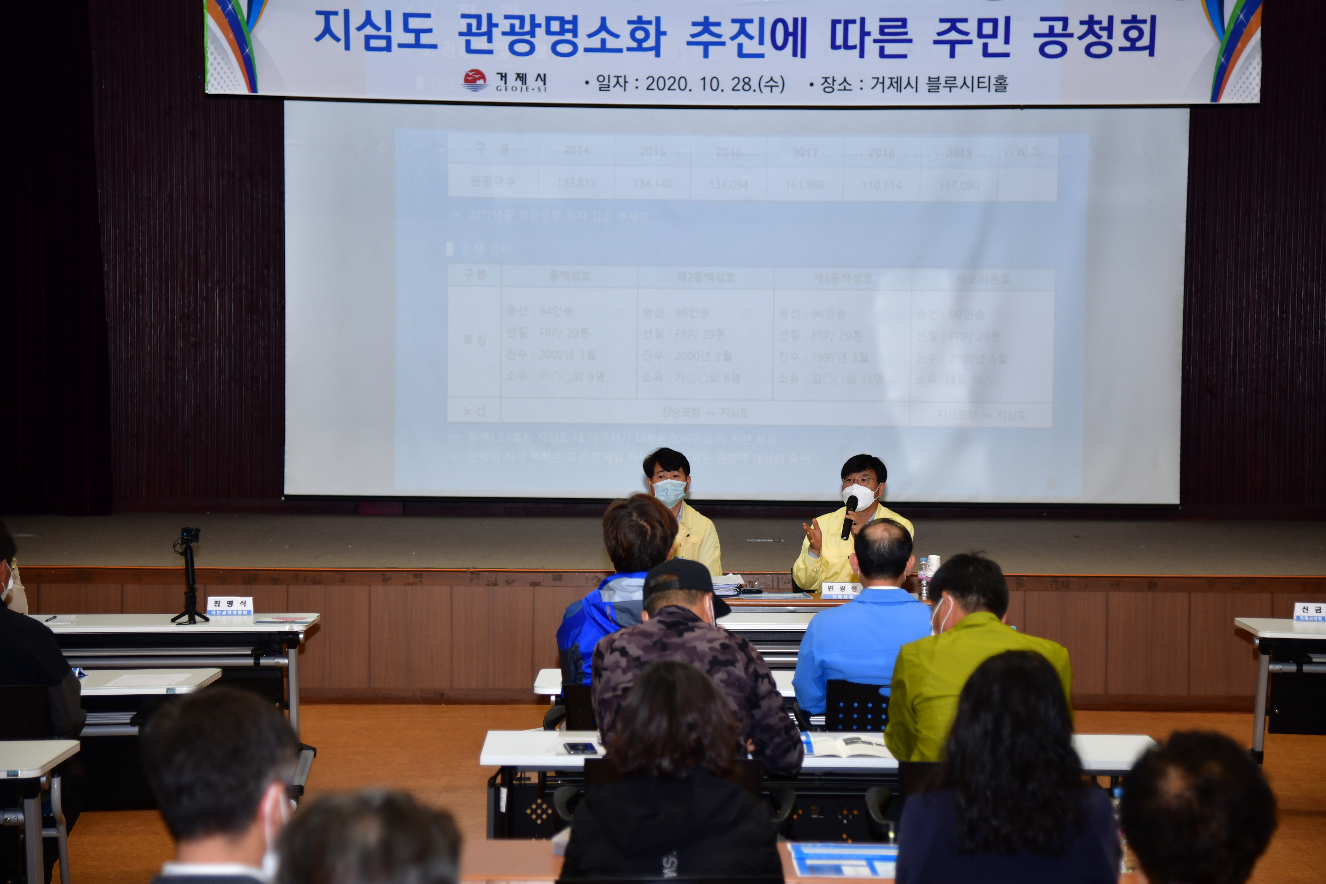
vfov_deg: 16.1
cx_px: 710
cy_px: 476
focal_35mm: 85
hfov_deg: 23.9
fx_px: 3130
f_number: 4
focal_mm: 78
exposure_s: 1/200
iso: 400
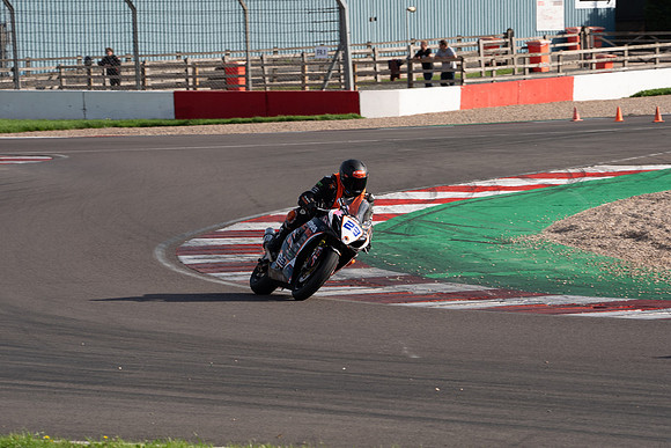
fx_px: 4418
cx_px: 336
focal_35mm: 237
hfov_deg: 8.7
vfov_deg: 5.8
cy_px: 224
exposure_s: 1/400
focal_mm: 237
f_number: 13
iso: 500
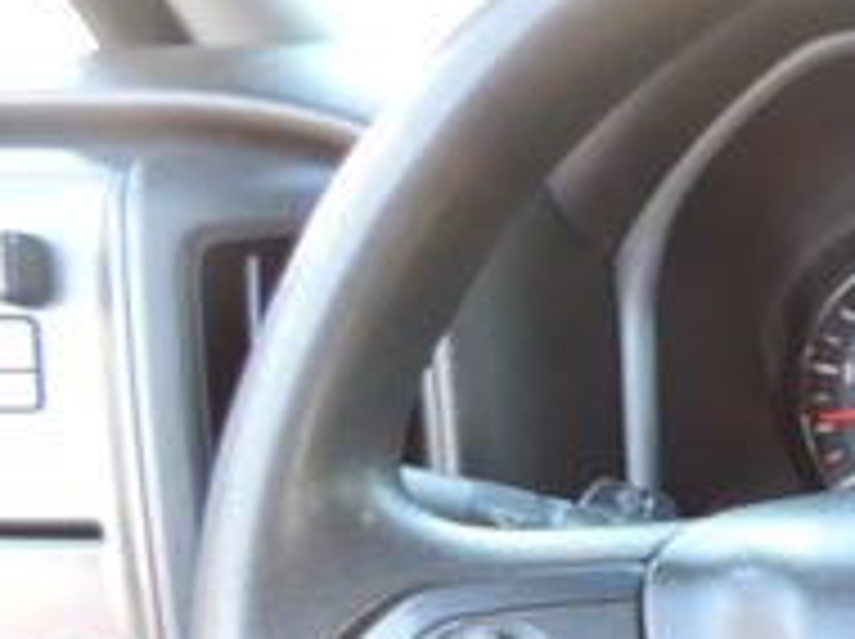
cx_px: 1215
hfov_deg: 21.1
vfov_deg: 17.3
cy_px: 770
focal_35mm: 81
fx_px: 1998
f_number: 3
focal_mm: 4.3
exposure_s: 1/30
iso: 250
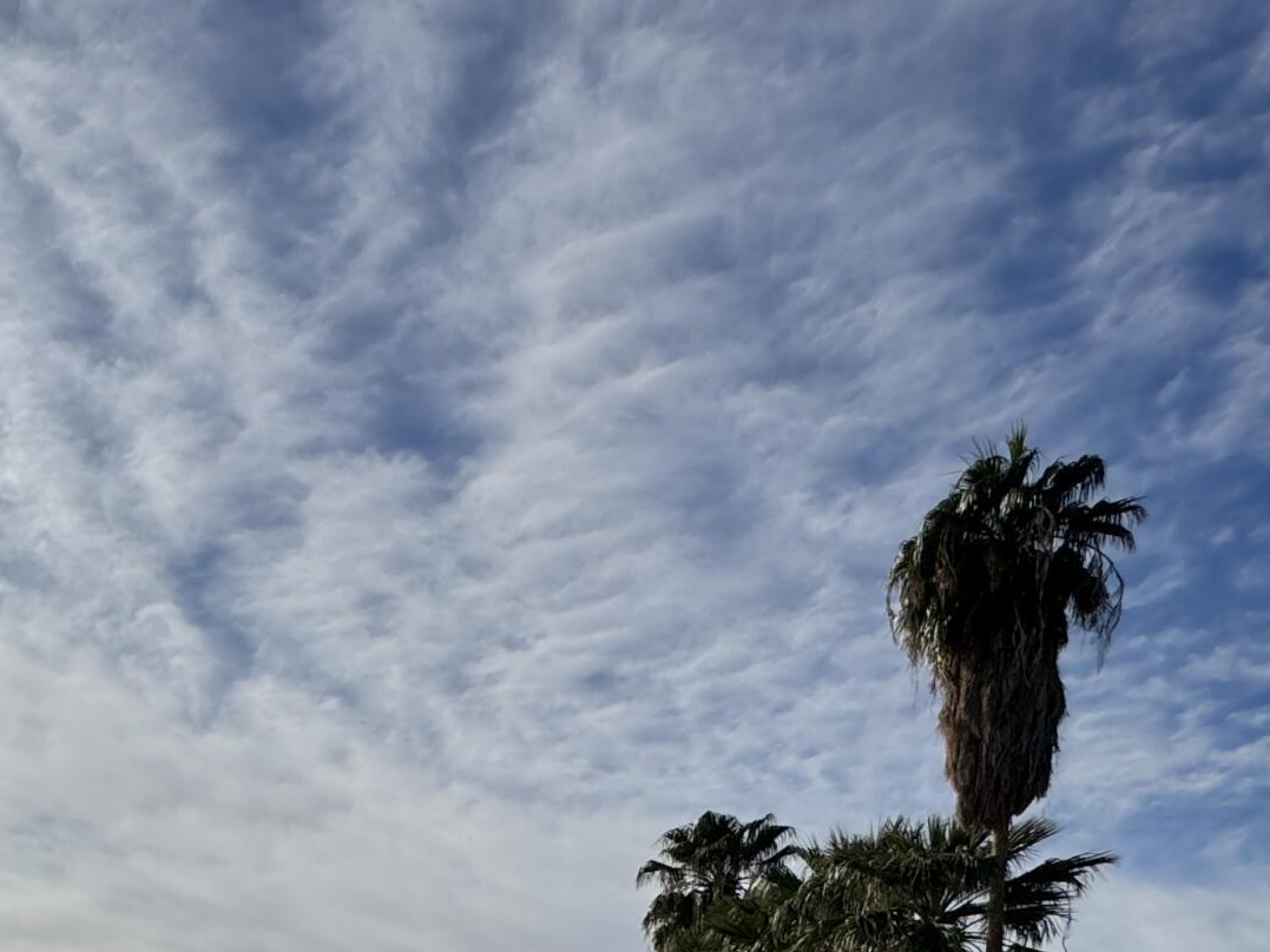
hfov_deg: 40.4
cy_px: 1308
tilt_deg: -5.6
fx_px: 1431
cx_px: -66
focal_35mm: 39
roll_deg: -1.5
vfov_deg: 28.5
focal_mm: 2.22
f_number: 2.2
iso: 40
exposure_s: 1/4132
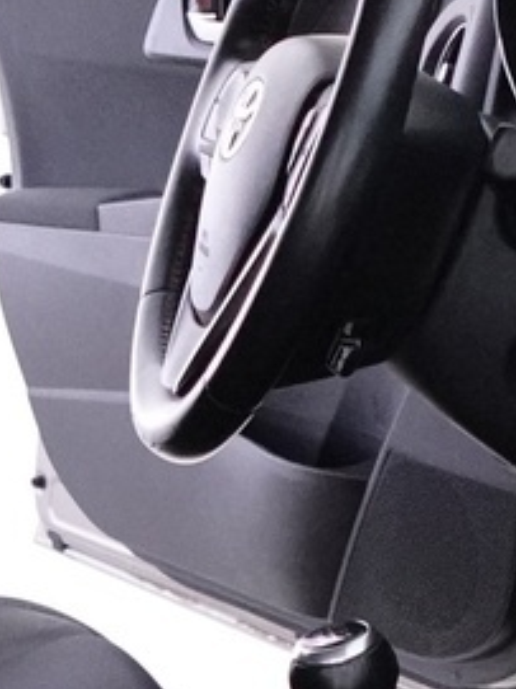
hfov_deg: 12.9
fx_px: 2287
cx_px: 196
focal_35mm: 115
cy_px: 1060
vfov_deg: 15.6
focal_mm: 7.6
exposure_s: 1/80
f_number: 2
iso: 2500
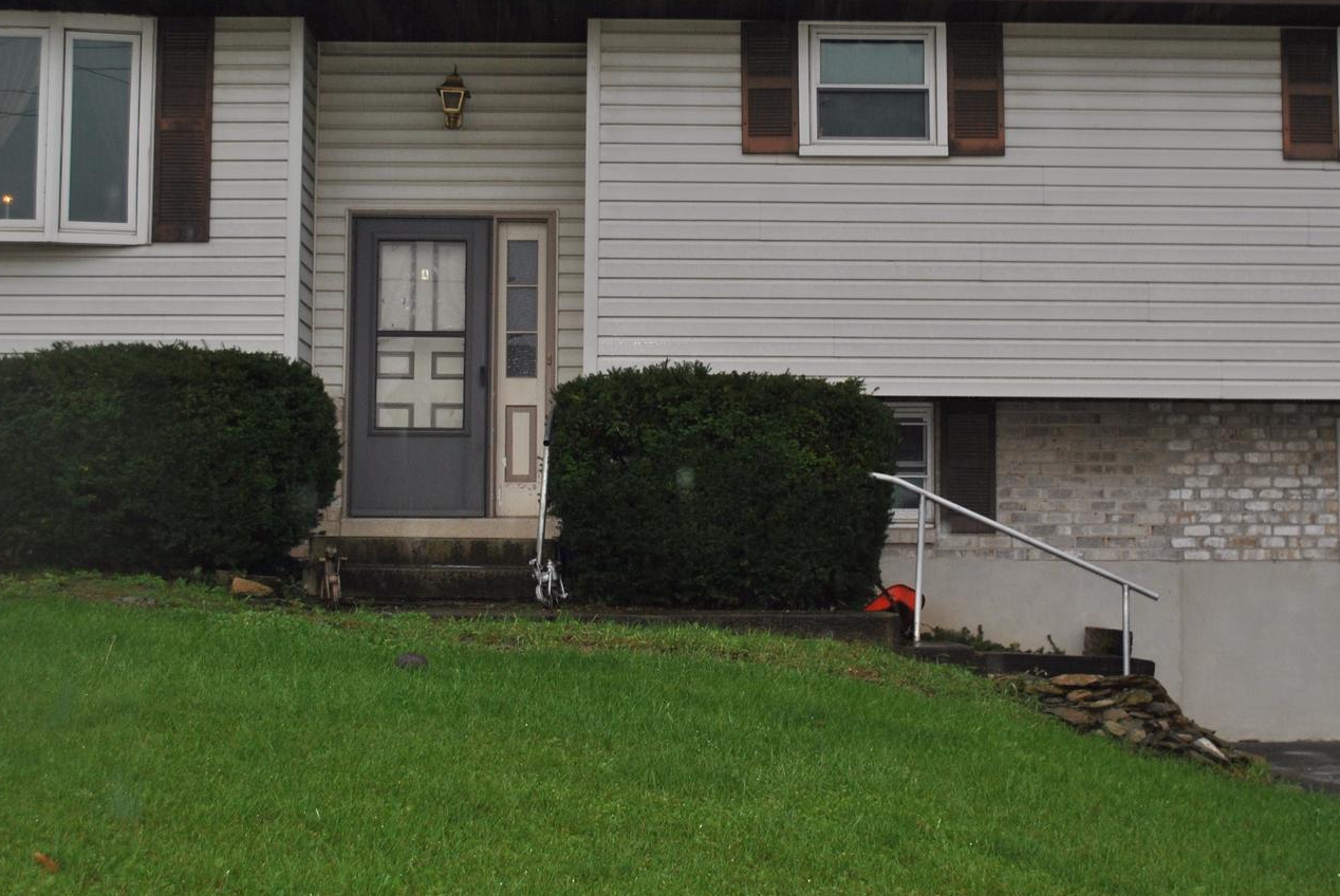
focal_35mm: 63
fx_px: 2347
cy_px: 356
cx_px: 646
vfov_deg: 21.6
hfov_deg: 31.9
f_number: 4.2
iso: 200
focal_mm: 26
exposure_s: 1/60
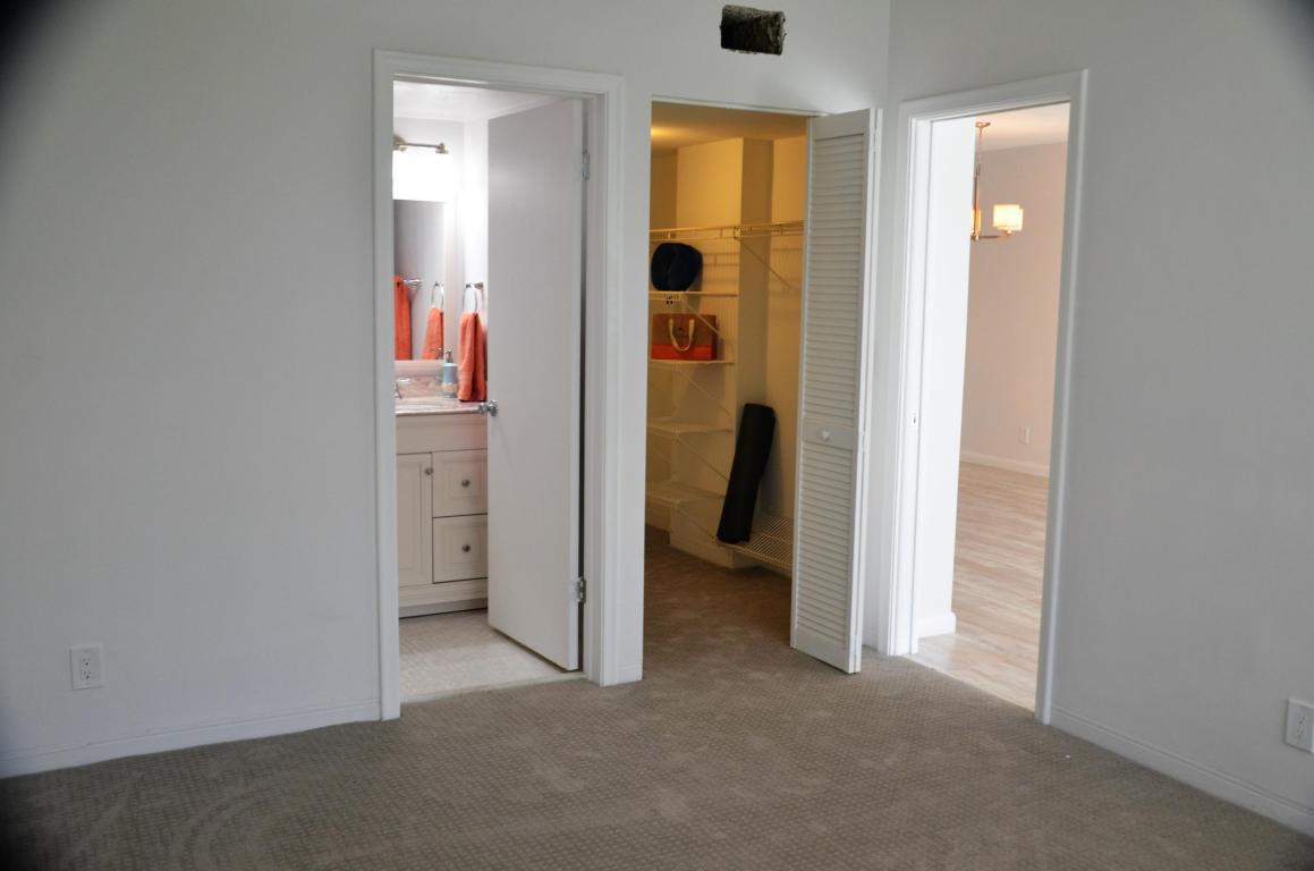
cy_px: 436
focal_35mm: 33
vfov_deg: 39.8
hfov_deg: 57.3
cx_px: 657
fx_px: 1202
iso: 640
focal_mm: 22
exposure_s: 1/60
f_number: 4
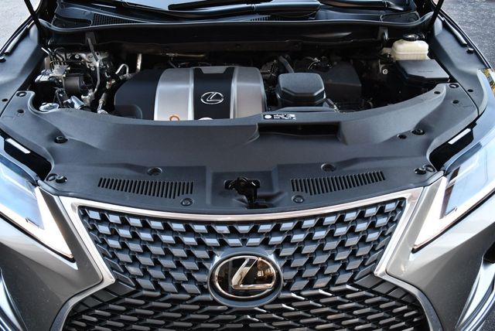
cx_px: 248
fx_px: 495
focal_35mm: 36
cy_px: 166
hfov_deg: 53.1
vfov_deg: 36.9
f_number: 3.5
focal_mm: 18
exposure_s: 1/250
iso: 500
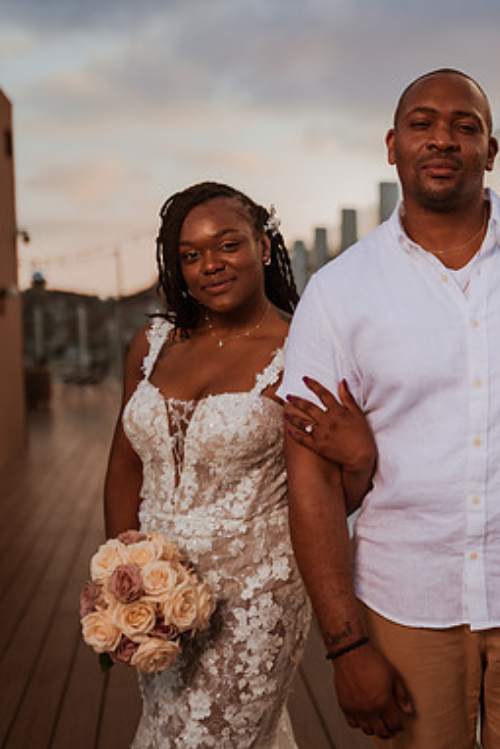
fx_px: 1145
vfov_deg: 36.2
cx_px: 486
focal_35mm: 55
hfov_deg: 23.7
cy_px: 359
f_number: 1.4
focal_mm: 35
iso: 160
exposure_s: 1/4000
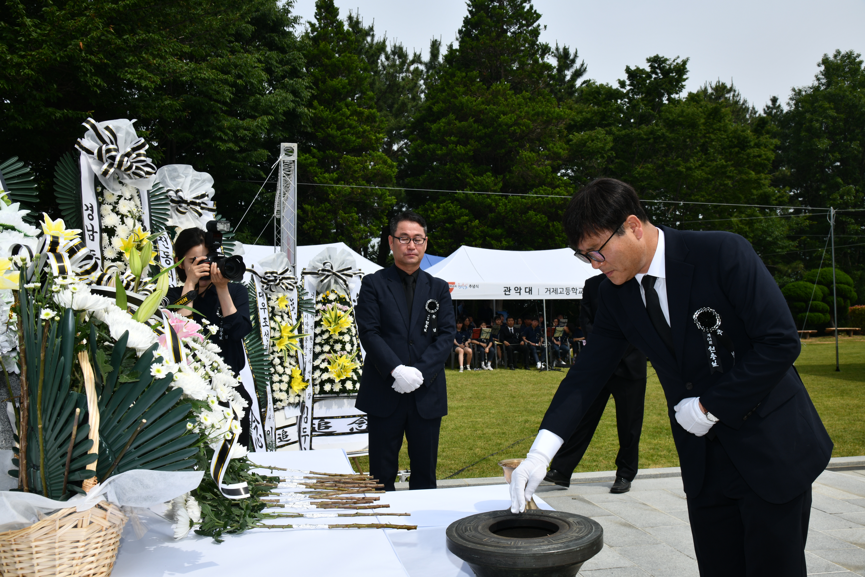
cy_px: 288
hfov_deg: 58.7
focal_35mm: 32
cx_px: 432
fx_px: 769
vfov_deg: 41.1
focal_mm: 32
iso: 200
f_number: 14
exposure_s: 1/250
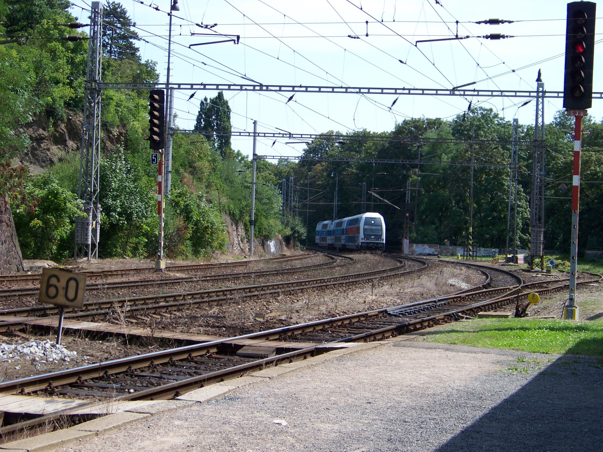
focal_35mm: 71
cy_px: 229
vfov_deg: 20.7
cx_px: 305
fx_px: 1237
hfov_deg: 27.4
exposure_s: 1/640
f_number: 3.2
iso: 64
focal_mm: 11.7
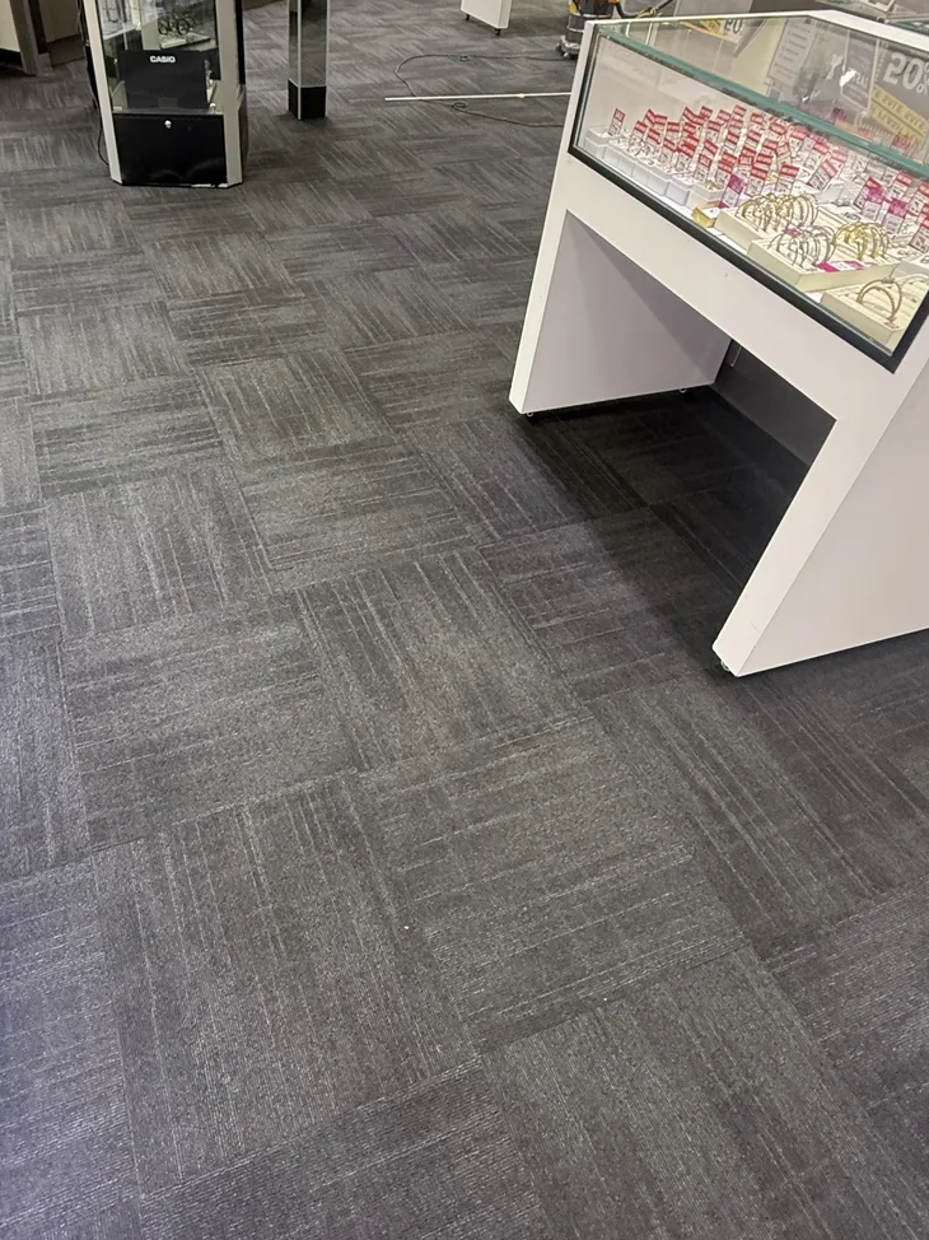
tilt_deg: -41.7
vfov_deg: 73.7
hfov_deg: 57.9
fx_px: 823
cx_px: 331
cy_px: 554
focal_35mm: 23
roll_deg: -0.6
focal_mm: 2.22
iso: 250
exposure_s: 1/50
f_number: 2.2
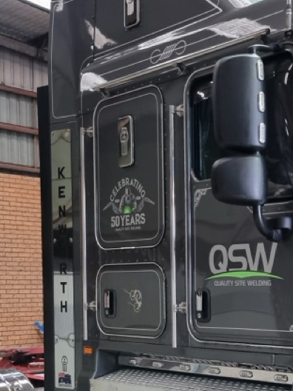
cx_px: 316
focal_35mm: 63
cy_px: 314
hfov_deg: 22.1
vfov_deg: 30.0
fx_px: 711
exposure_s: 1/50
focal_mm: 5.4
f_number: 1.8
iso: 320
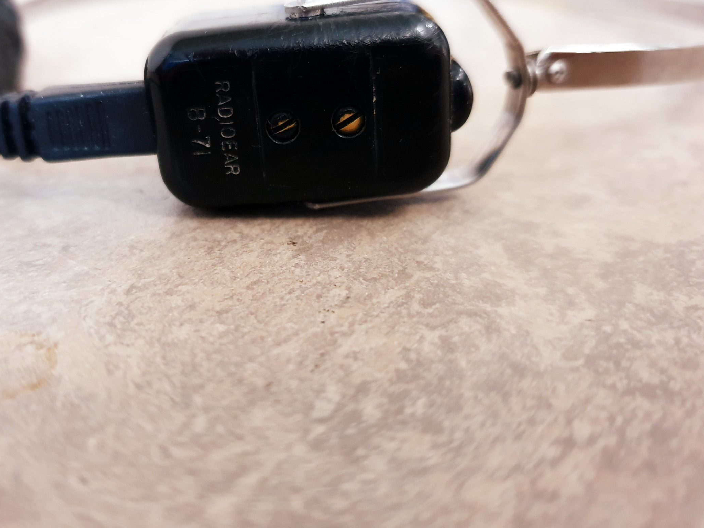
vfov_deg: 44.1
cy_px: 233
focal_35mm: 32
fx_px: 651
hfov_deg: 56.3
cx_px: 274
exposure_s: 1/33
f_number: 1.5
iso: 320
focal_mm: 4.3
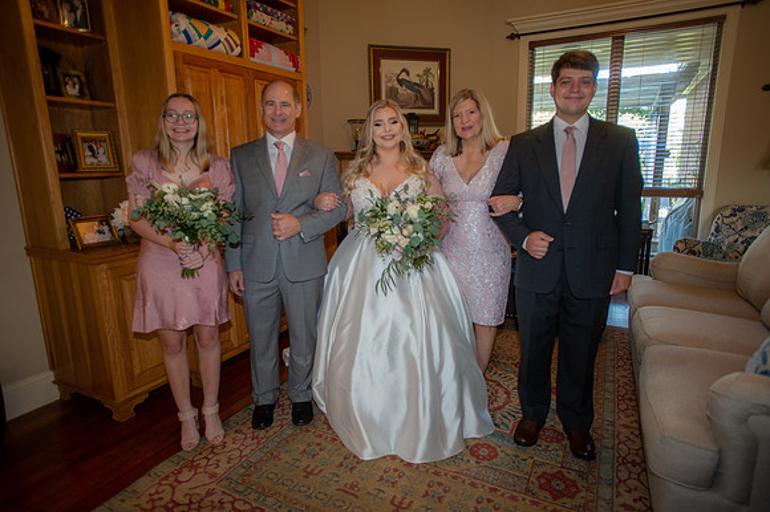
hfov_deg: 78.6
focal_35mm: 22
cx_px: 385
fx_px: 470
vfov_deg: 57.2
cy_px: 256
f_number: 2.8
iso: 640
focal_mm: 22
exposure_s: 1/60
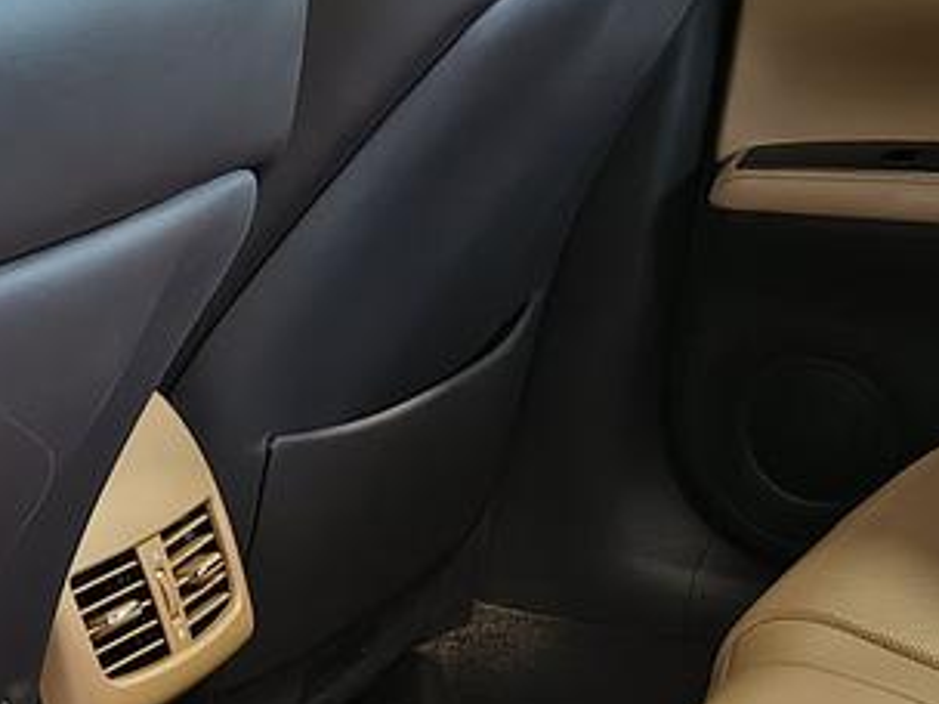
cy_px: 1019
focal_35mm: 101
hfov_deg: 19.2
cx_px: 164
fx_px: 2740
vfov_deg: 13.8
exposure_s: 1/60
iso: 608
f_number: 1.8
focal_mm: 5.56
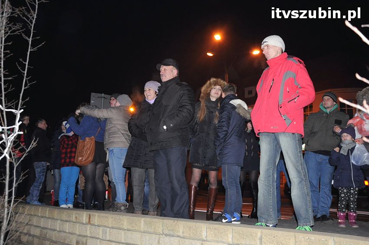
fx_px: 369
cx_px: 184
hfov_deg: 53.2
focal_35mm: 36
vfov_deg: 36.8
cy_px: 122
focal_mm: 24
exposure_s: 1/60
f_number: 5
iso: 1600
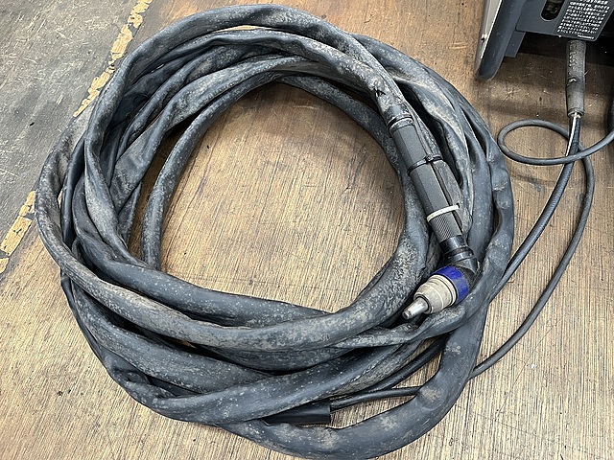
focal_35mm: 26
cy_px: 230
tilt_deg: -64.4
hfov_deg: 67.3
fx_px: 461
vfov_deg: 53.1
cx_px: 307
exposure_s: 1/60
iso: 320
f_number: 1.6
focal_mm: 5.1
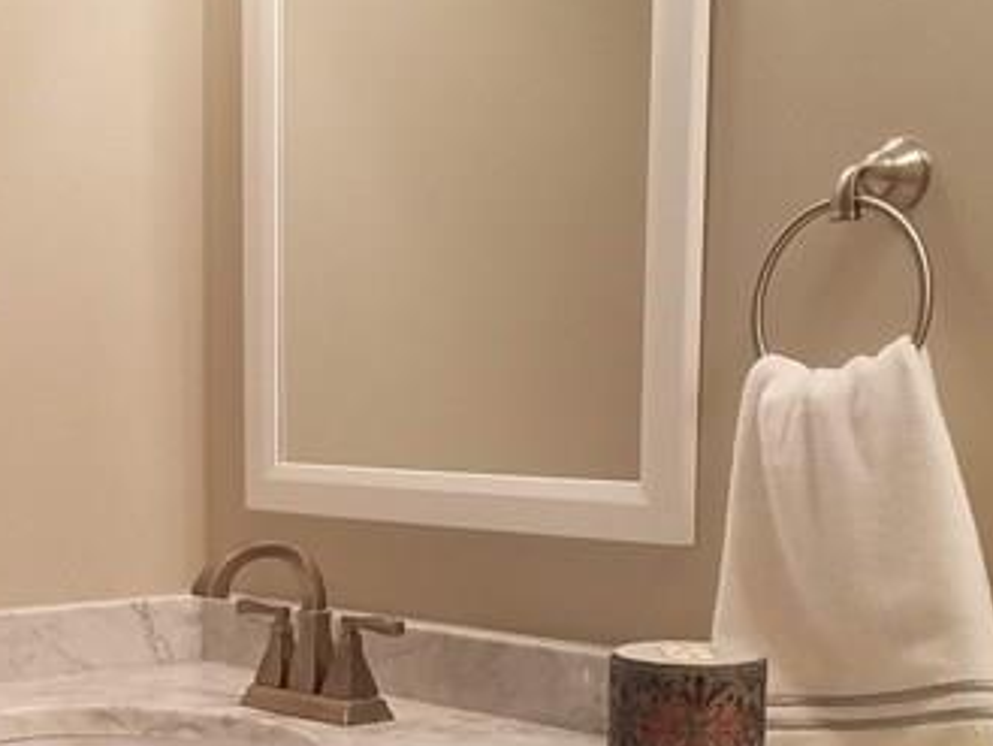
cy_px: 610
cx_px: 9
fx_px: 2324
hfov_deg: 23.2
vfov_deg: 18.0
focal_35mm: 81
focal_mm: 4.2
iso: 80
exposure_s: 1/120
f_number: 1.7
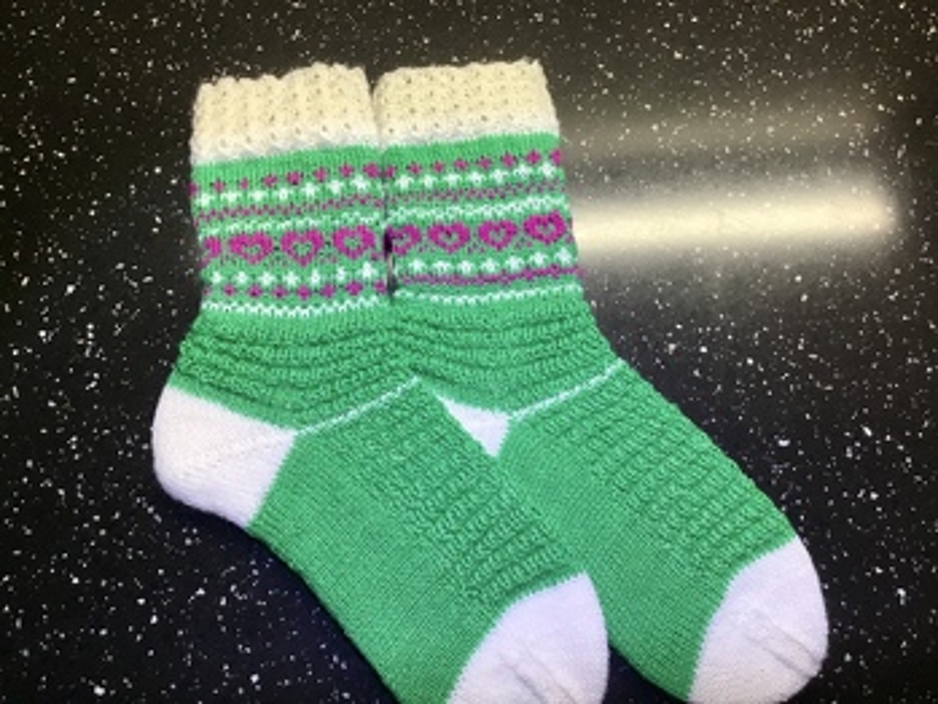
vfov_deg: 45.5
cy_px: 352
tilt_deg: -74.4
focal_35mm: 31
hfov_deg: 58.3
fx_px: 840
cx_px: 469
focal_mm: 3.3
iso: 32
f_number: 2.4
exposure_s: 1/30
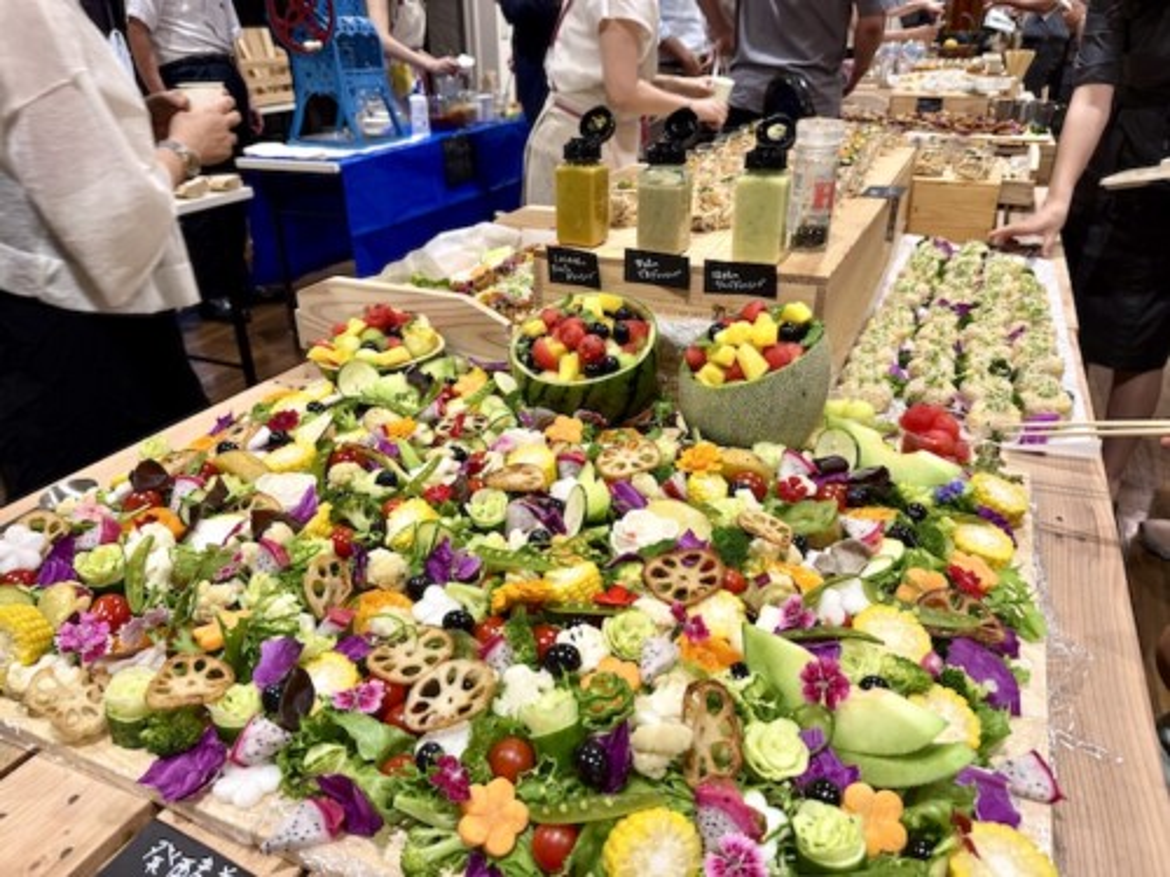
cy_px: 438
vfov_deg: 56.8
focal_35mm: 24
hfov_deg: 71.6
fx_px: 811
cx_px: 585
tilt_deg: -26.3
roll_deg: +0.4
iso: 125
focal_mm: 6.76
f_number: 1.78
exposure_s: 1/100
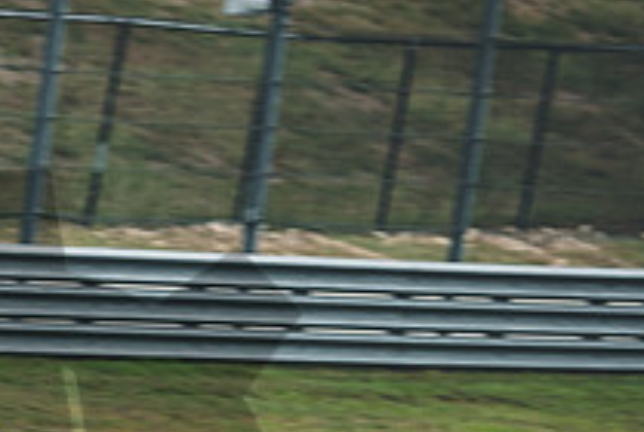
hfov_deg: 2.5
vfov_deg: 1.7
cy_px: 548
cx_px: 3
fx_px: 14904
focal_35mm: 832
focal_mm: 200
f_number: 2.2
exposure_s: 1/200
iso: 160
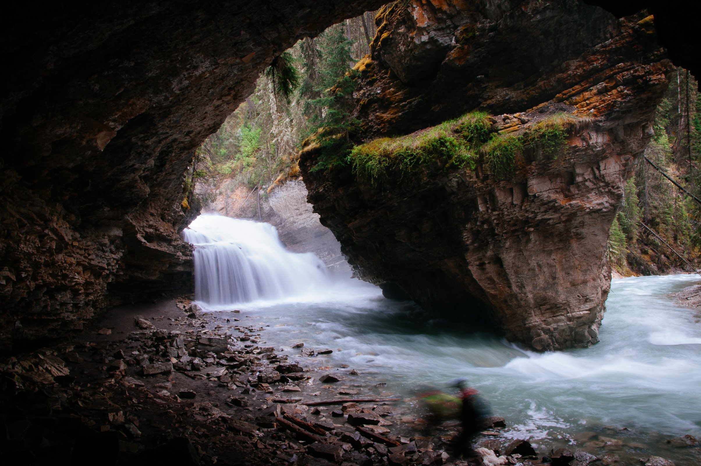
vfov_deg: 47.8
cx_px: 350
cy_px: 233
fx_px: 525
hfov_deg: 67.4
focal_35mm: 27
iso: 100
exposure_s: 1/1.67
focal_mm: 18
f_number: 22
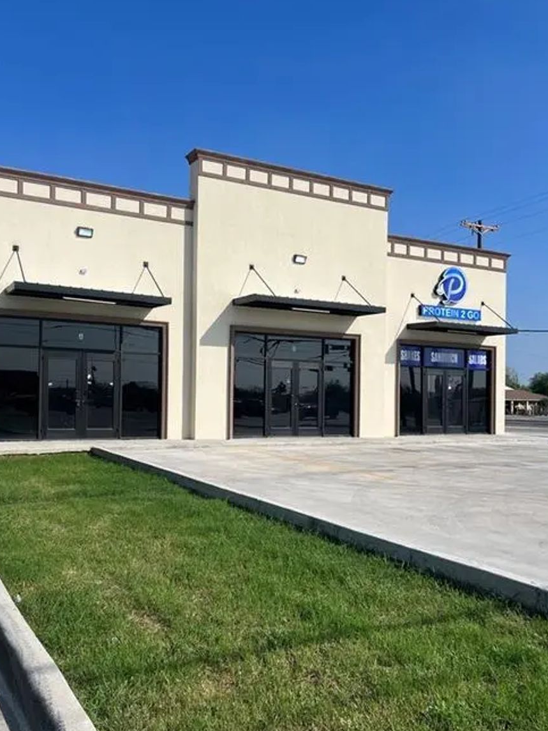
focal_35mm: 31
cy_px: 384
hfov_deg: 45.3
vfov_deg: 58.3
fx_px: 654
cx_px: 239
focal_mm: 5.7
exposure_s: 1/7463
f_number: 1.5
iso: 50
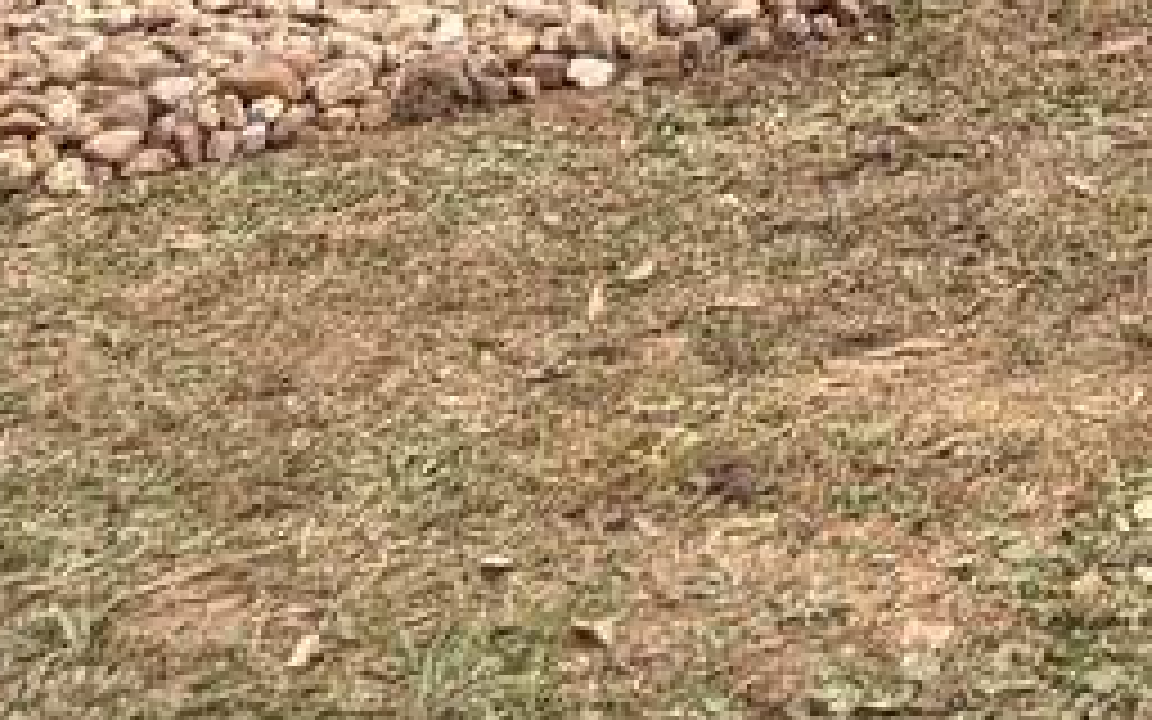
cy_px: -1030
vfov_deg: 8.6
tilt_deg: -3.7
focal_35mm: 138
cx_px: 2408
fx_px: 4333
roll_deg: +0.3
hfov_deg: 12.9
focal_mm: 5.96
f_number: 1.6
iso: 50
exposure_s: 1/756
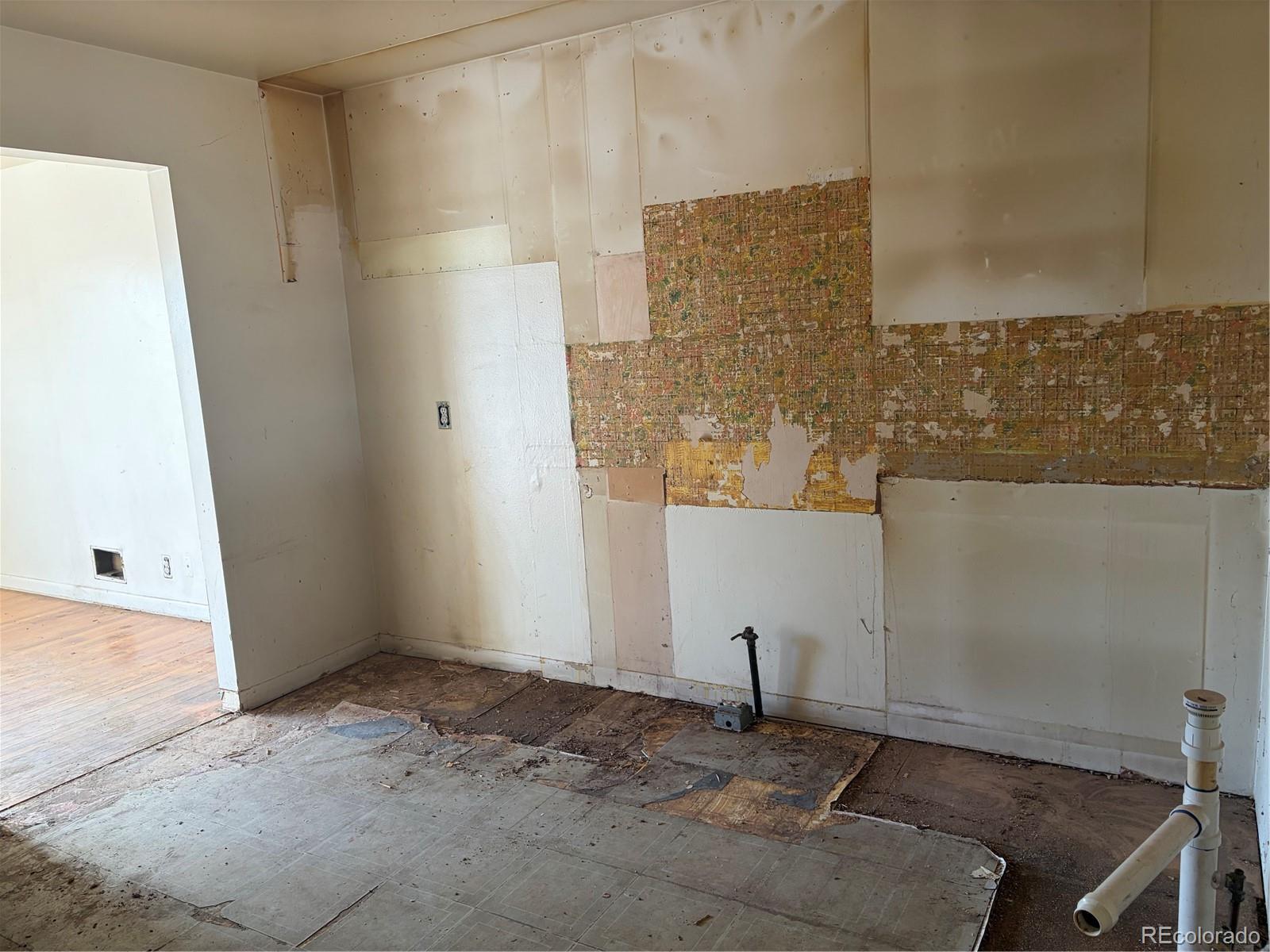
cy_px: 476
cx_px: 635
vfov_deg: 53.1
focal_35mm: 26
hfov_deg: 67.3
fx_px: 954
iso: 125
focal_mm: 5.96
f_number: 1.6
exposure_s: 1/107
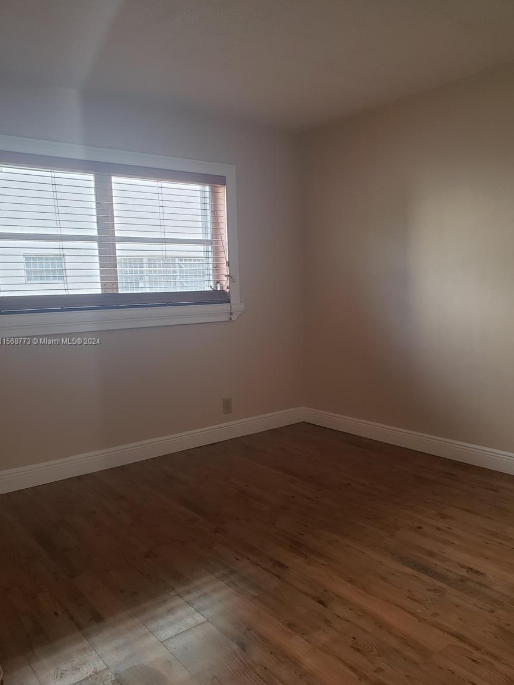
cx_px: 258
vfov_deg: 65.3
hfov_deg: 51.4
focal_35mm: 27
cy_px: 342
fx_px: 535
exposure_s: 1/35
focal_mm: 4.3
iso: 100
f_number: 2.4
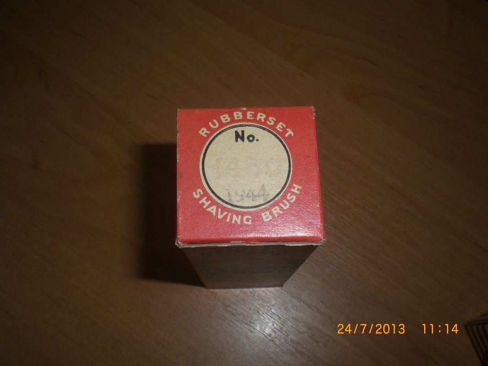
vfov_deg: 37.7
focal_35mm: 38
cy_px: 183
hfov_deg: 49.0
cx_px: 244
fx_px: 536
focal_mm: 6.3
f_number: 4.4
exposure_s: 1/60
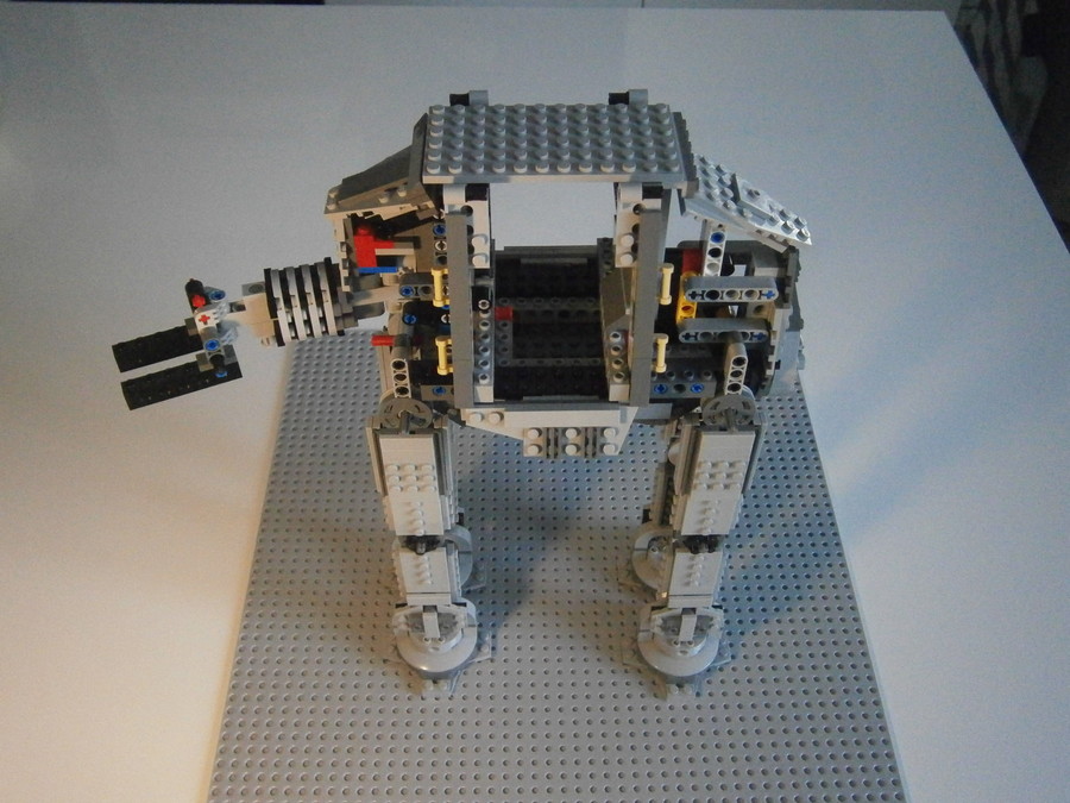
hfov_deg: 51.4
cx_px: 535
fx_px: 1113
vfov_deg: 39.7
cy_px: 402
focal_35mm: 36
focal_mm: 6.4
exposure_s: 1/100
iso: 800
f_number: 3.1
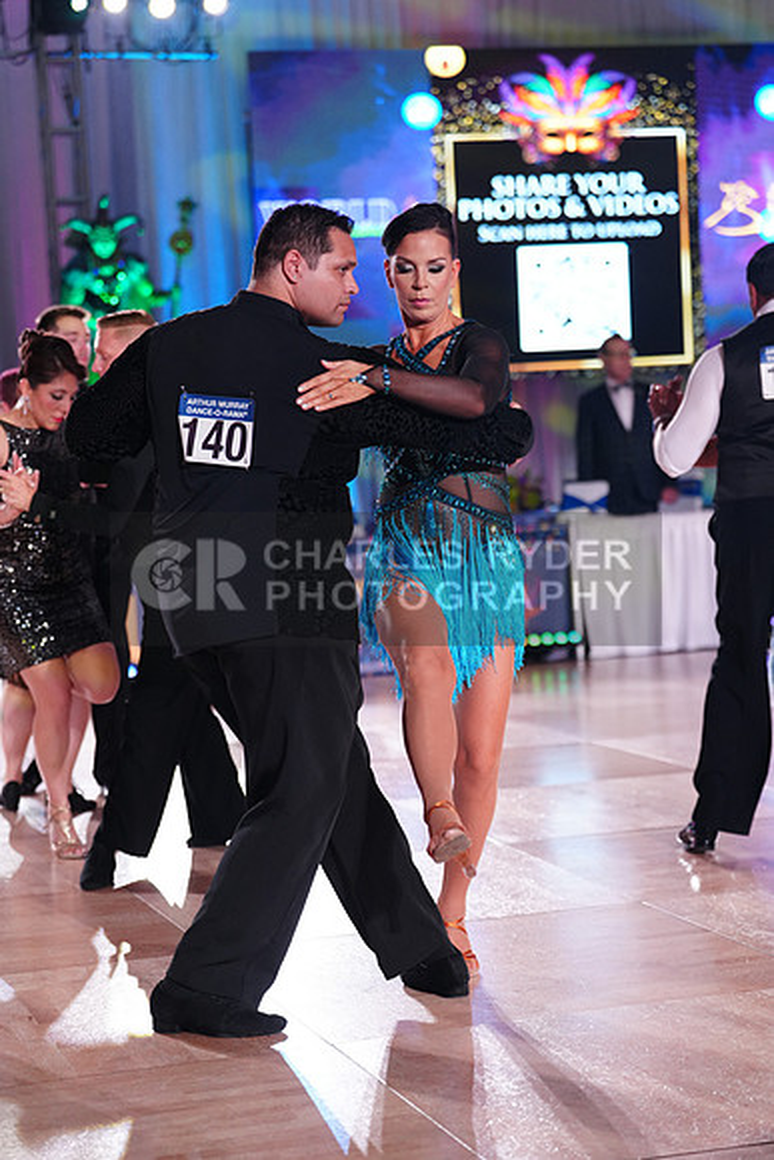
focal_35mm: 84
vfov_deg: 24.2
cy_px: 580
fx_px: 2707
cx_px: 387
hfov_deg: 16.3
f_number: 2.8
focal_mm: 84
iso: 2000
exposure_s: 1/500
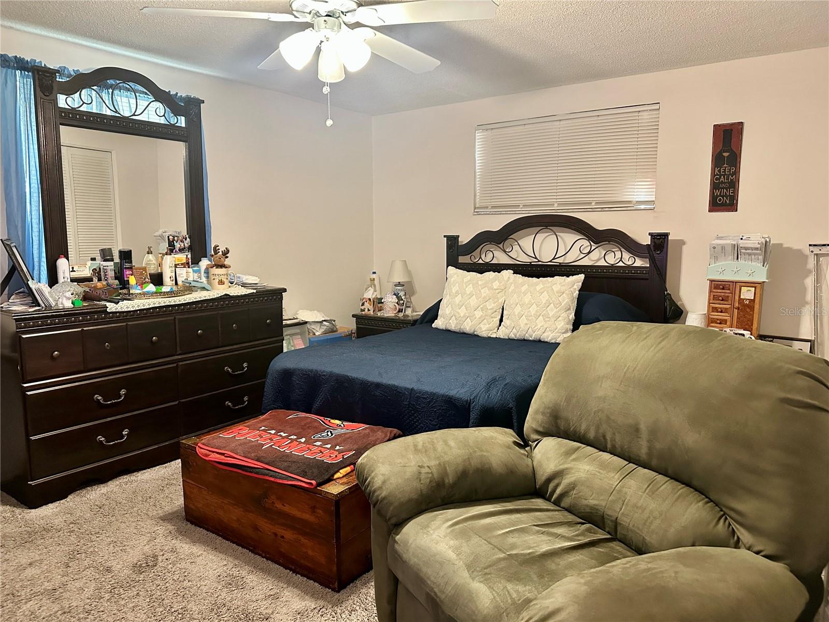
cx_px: 414
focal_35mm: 24
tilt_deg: -8.1
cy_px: 311
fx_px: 575
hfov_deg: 71.6
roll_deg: +0.6
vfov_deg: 56.8
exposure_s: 1/60
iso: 500
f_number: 1.78
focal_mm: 6.86
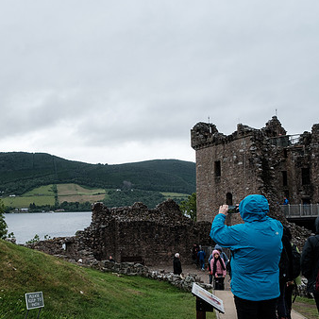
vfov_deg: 47.1
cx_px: 129
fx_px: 365
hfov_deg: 47.0
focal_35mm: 35
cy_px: 179
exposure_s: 1/550
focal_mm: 16
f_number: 3.6
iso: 320
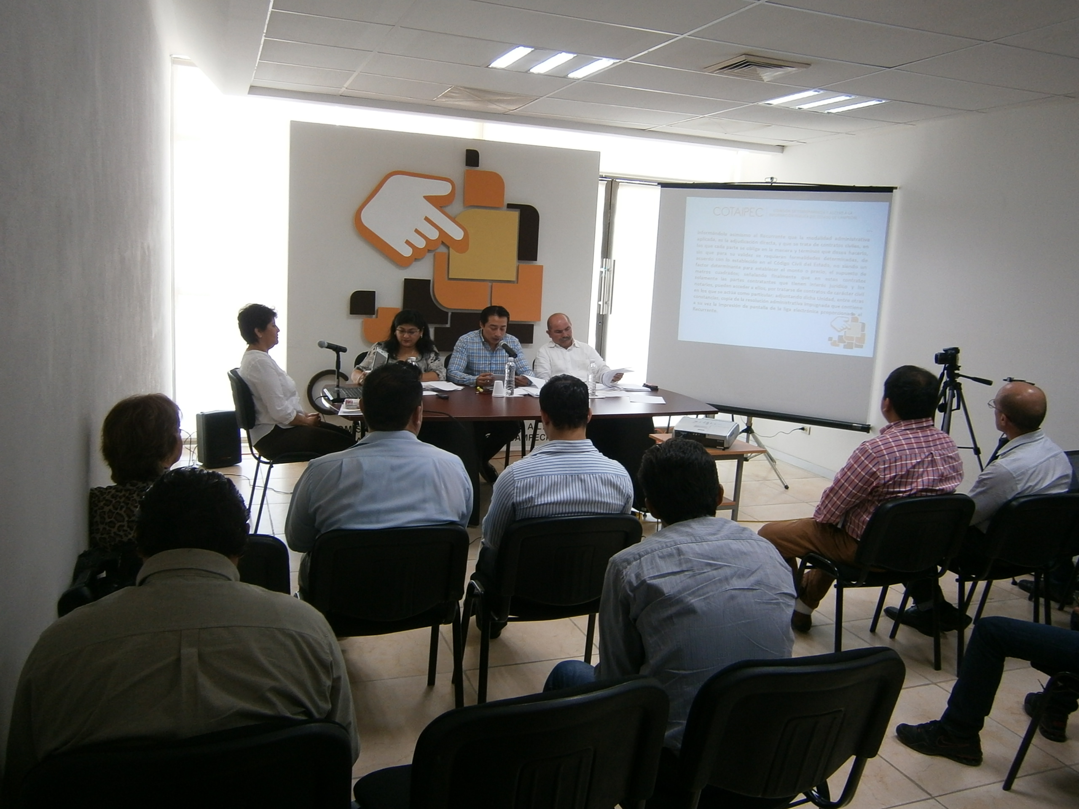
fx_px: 810
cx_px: 540
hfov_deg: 67.3
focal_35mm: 26
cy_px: 404
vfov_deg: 53.1
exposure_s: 1/30
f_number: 2.8
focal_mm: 4.7
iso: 100
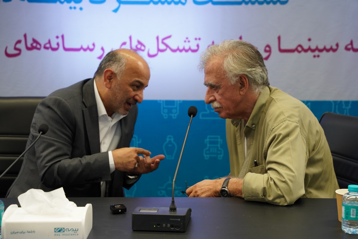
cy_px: 120
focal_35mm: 70
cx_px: 179
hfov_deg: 28.8
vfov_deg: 19.5
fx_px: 696
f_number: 4
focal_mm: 70
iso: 1600
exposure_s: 1/160
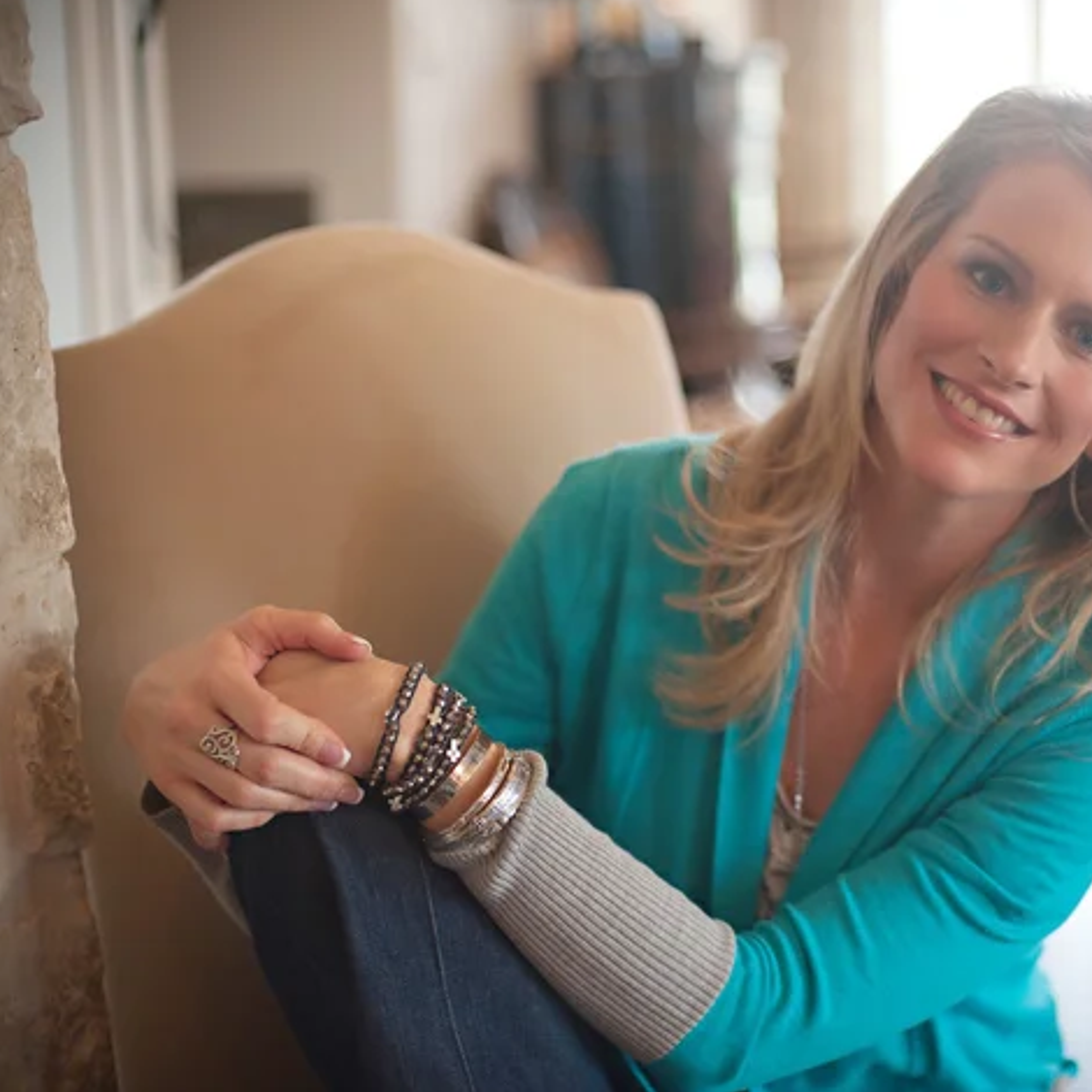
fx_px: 2320
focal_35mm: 65
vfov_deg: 26.5
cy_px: 538
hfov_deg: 26.3
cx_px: 762
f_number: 2
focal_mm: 50
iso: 800
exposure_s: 1/125
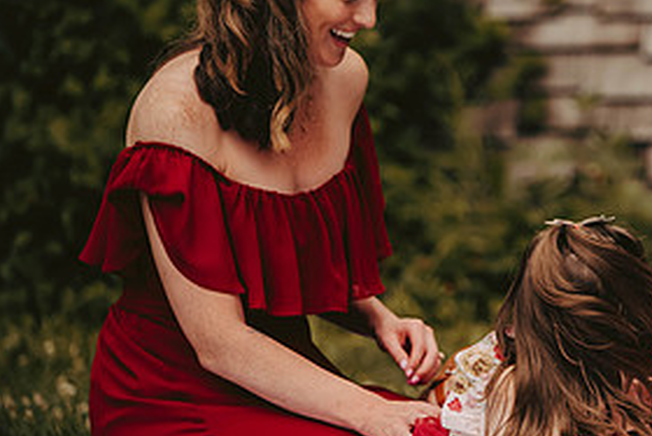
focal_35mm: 321
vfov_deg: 4.3
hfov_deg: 6.4
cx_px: 652
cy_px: 169
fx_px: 5816
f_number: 2.8
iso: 640
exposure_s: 1/4000
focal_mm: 155
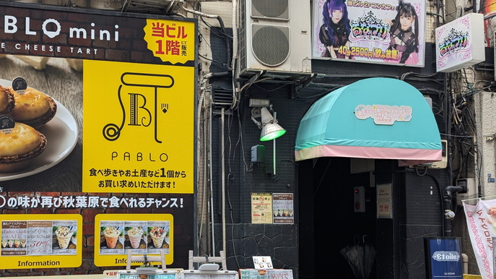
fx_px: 513
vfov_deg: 30.2
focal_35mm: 39
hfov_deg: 50.8
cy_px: 182
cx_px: 169
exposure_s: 1/171
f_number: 1.68
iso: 28
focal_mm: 6.9
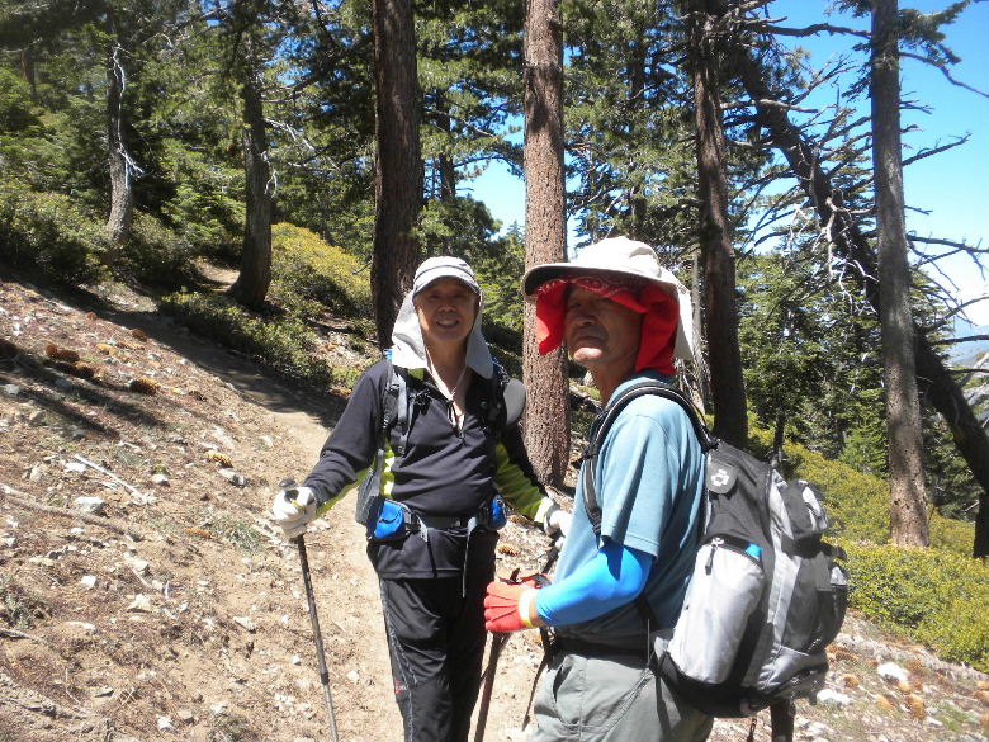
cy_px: 371
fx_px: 1057
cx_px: 494
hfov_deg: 50.1
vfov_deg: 38.7
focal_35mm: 37
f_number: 3.5
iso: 98
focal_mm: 6.6
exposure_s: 1/440
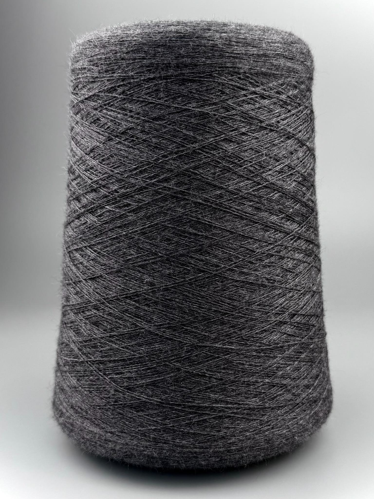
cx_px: 187
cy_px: 250
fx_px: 346
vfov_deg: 71.6
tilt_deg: -9.9
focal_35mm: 24
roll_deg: -0.9
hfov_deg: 56.8
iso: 80
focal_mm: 6.76
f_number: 1.78
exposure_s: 1/702
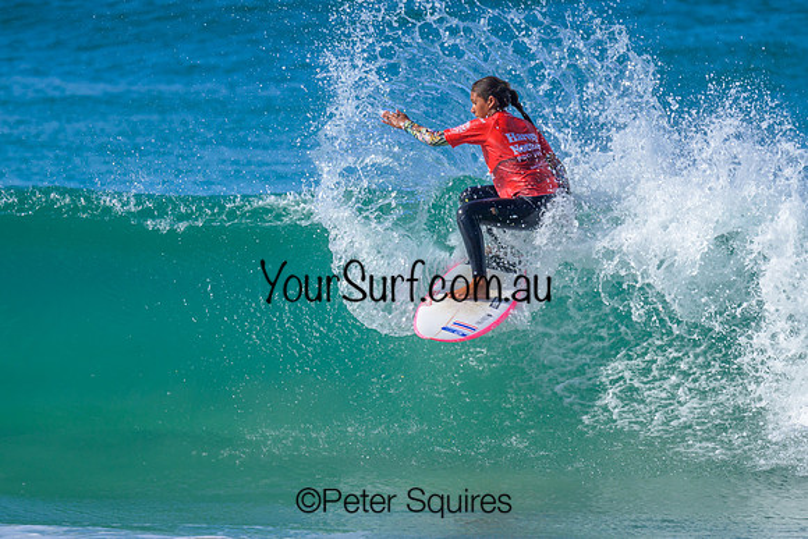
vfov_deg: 1.3
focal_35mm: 1097
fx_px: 24633
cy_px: 284
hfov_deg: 1.9
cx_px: 427
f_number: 6.3
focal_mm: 800
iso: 360
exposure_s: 1/2000
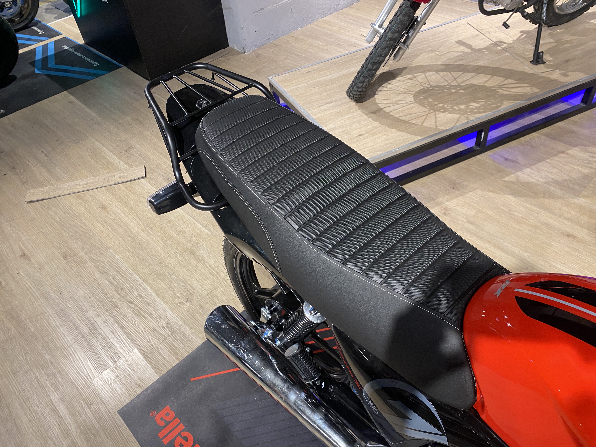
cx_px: 298
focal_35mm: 26
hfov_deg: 67.3
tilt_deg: -43.2
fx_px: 448
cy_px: 224
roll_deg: +6.7
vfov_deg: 53.1
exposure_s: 1/50
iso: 100
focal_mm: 4.25
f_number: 1.8
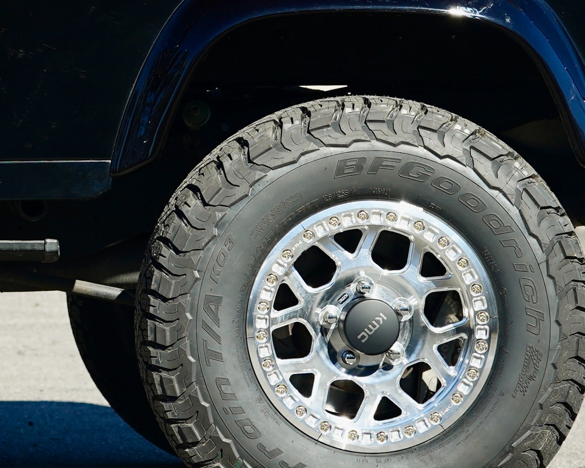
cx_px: -259
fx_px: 5678
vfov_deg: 4.7
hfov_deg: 5.8
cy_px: -66
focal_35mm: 328
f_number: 3.5
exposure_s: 1/400
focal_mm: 85
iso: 80
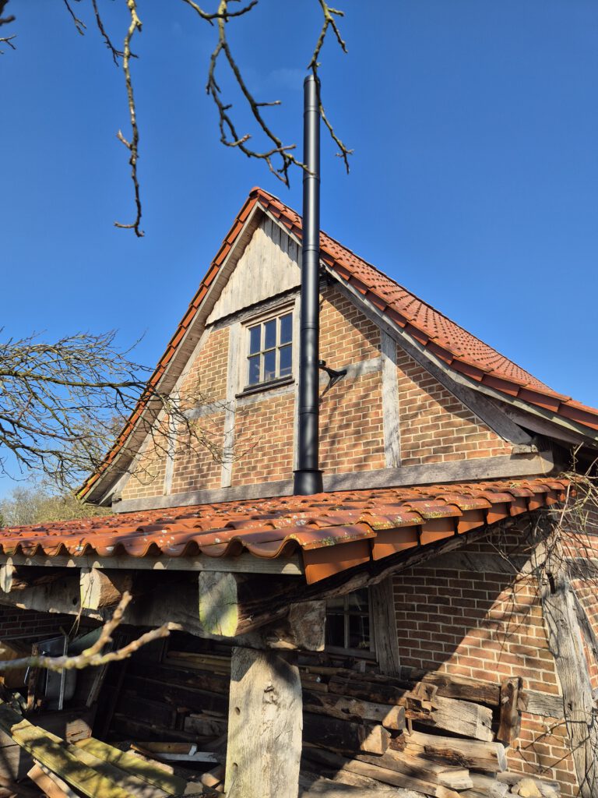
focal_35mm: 23
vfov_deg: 73.9
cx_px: 299
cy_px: 399
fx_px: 530
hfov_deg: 58.9
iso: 25
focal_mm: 5.4
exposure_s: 1/1356
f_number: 1.8
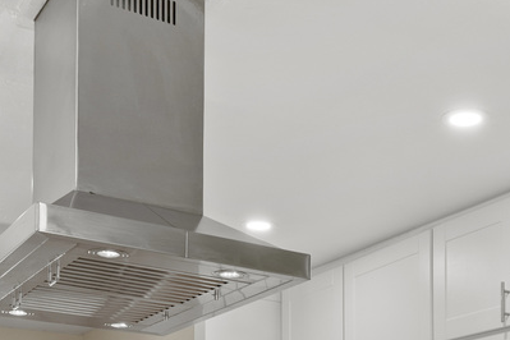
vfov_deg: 18.3
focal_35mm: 65
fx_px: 921
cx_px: 368
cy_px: 530
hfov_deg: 30.6
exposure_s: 1/4
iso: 320
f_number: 7.1
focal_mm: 16
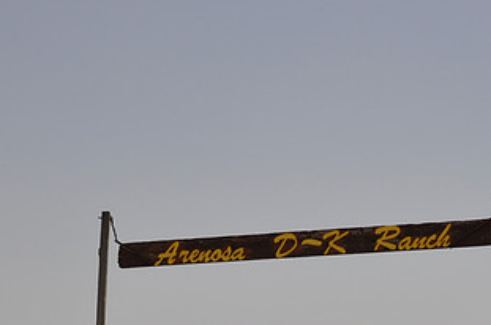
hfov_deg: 20.8
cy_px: 294
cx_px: 302
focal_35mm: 98
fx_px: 1333
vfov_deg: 13.8
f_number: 8
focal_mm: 35
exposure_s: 1/250
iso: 200
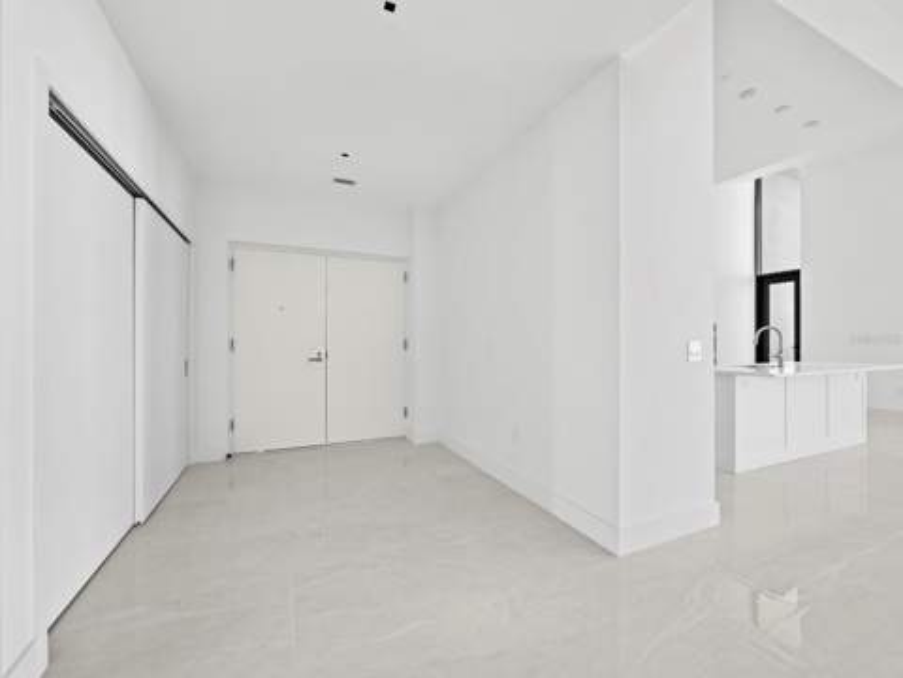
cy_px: 339
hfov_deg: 102.1
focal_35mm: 14
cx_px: 452
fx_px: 365
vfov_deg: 85.7
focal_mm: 7
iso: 400
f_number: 7.1
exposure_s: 1/15
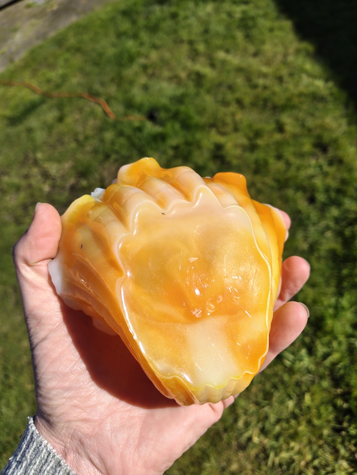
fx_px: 329
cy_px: 238
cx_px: 178
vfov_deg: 71.5
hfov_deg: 56.9
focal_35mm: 24
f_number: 1.88
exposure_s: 1/1116
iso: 50
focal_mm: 5.56
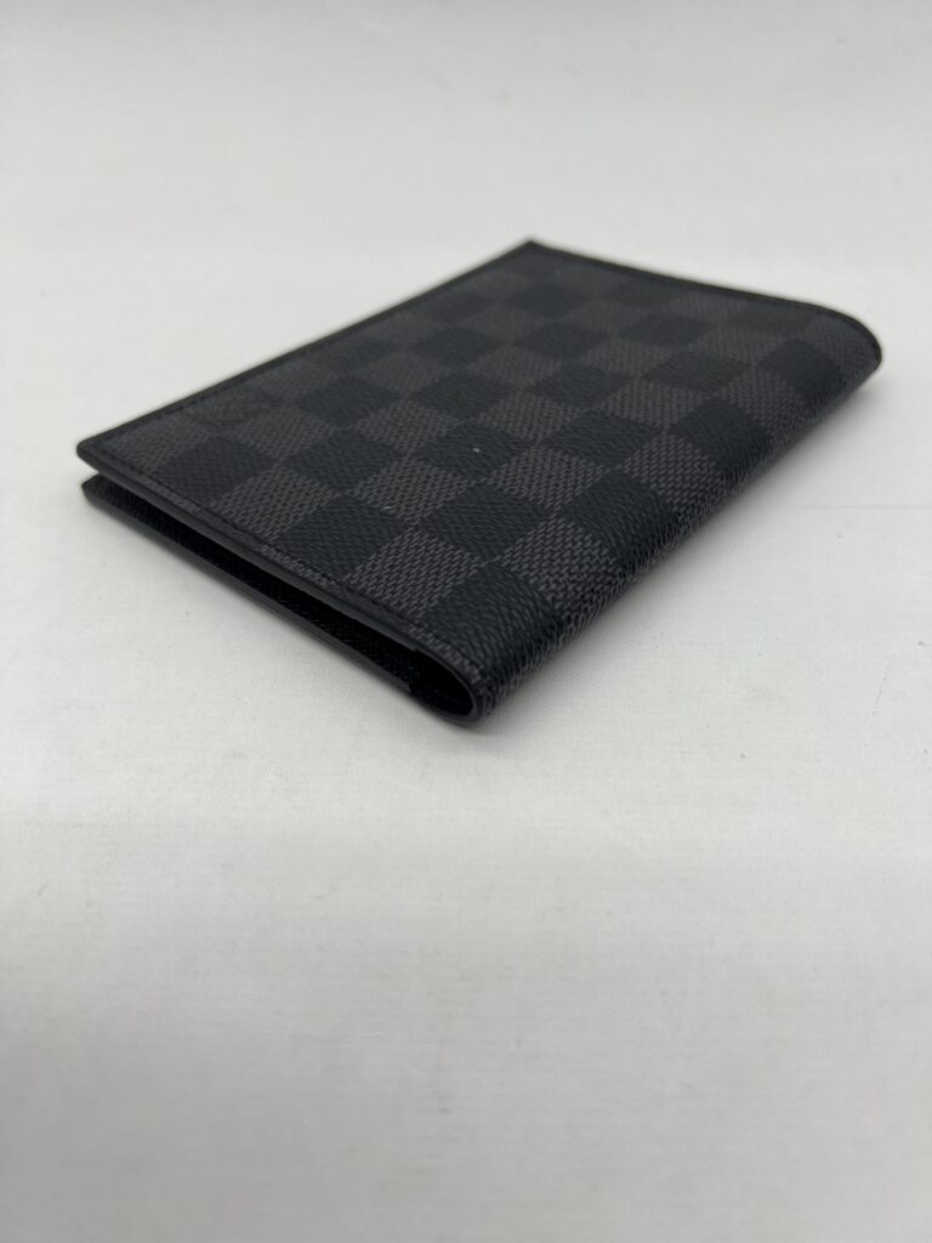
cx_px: 466
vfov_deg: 67.3
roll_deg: -0.2
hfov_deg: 53.1
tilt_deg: -41.2
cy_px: 622
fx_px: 933
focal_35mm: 26
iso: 50
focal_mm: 5.7
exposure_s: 1/316
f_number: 1.5
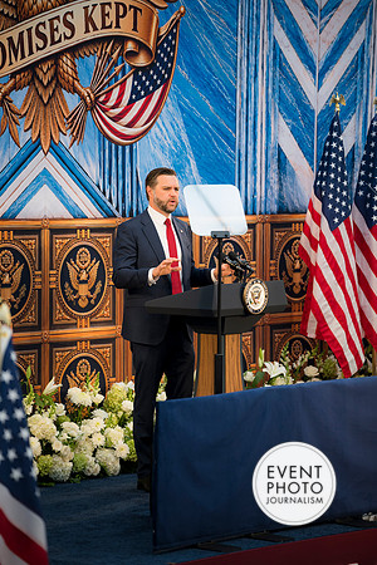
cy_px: 282
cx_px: 188
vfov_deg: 13.7
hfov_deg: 9.1
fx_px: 2356
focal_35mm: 150
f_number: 2.8
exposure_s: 1/200
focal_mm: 150
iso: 250
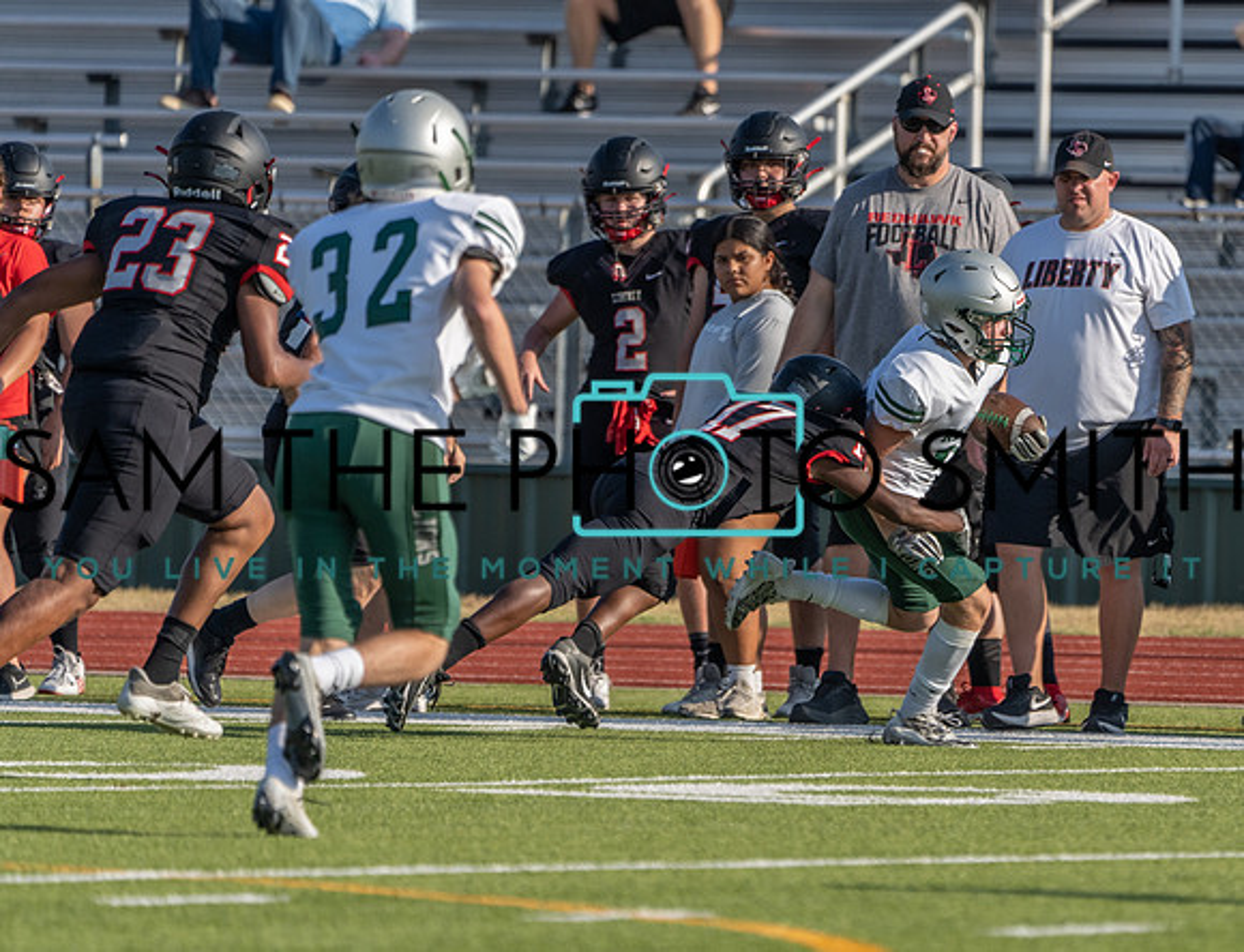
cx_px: 879
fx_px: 20157
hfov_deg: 3.5
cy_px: 443
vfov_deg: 2.7
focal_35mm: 557
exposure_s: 1/1250
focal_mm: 400
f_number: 5.6
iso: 160
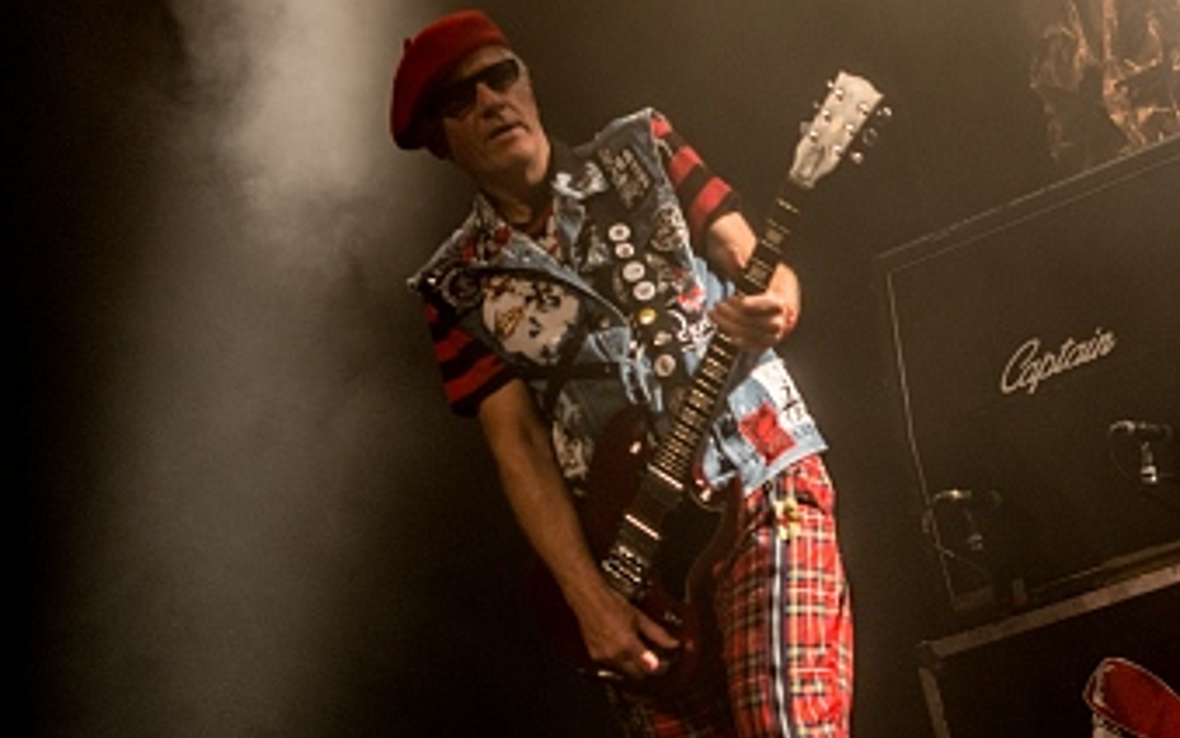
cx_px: 1027
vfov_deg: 14.3
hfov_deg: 22.3
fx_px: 2927
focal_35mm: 91
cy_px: 486
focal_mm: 42
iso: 1000
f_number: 2.8
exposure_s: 1/80
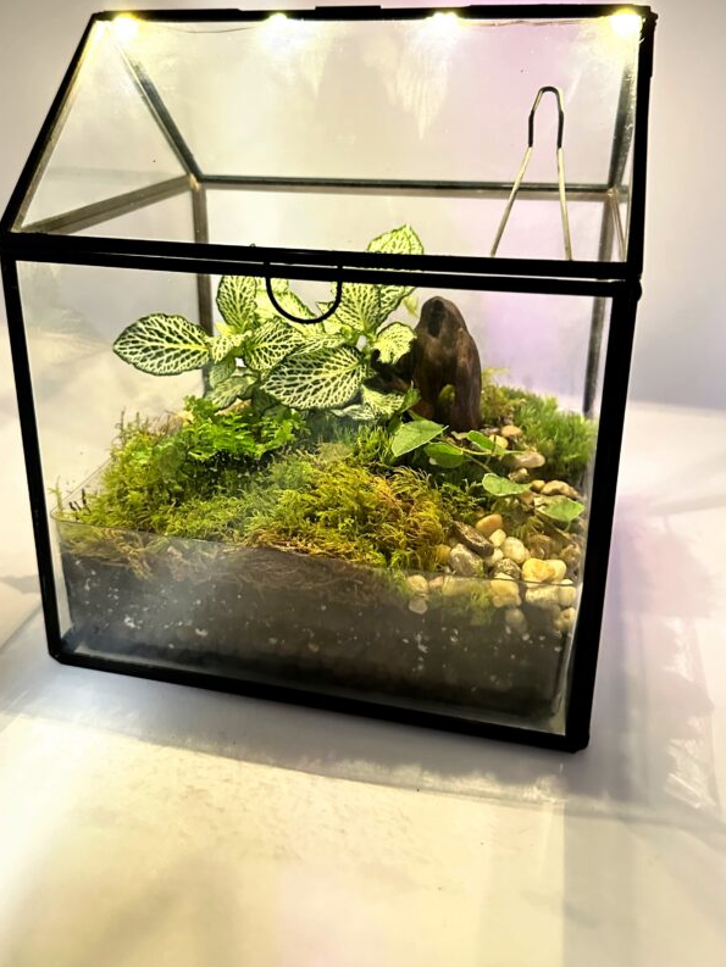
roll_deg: -0.6
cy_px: 367
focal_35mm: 31
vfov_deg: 57.7
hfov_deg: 45.4
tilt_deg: -18.7
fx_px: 867
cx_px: 344
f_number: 1.78
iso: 1250
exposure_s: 1/25
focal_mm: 6.86
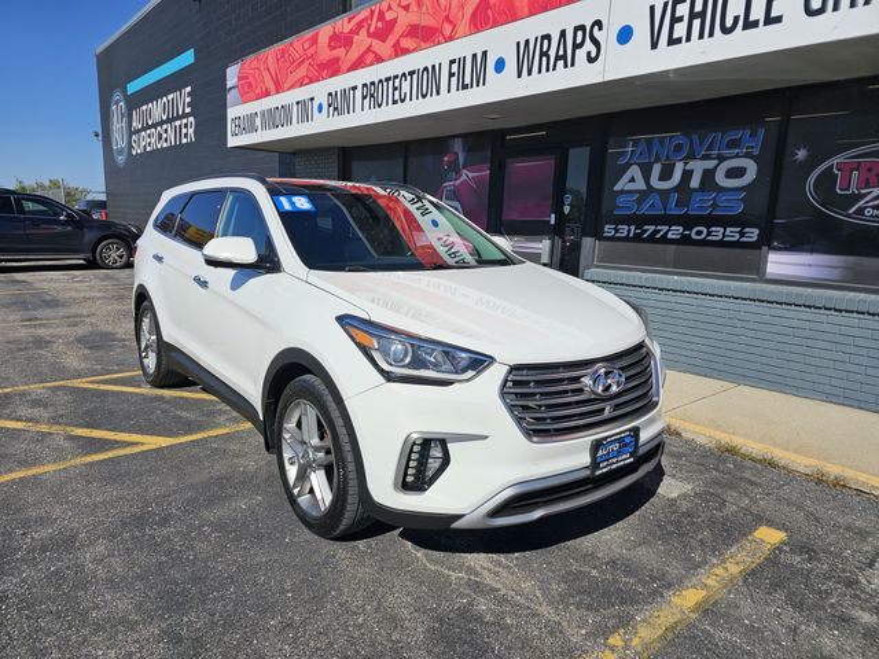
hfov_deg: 73.9
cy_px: 330
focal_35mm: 23
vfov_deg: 58.9
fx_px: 584
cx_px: 440
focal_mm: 6.3
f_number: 1.7
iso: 10
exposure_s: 1/1461
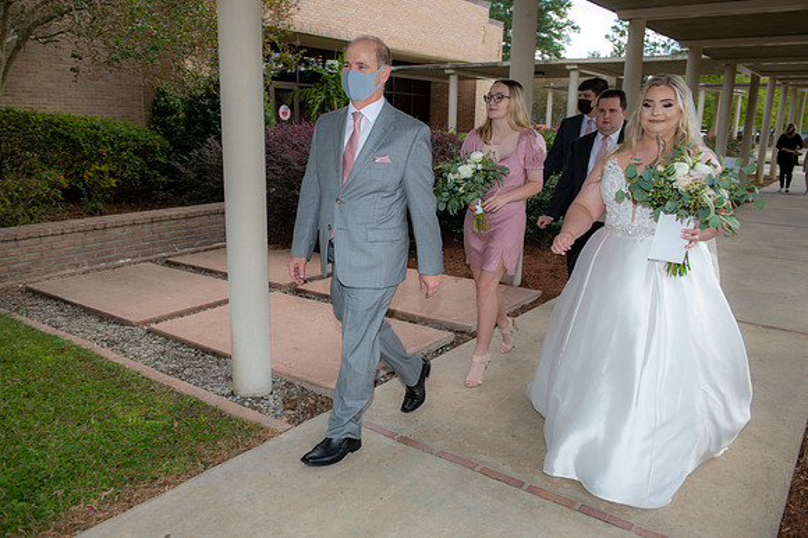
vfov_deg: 46.4
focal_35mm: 28
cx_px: 404
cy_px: 269
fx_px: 628
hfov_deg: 65.5
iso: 64
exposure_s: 1/160
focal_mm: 28
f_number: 5
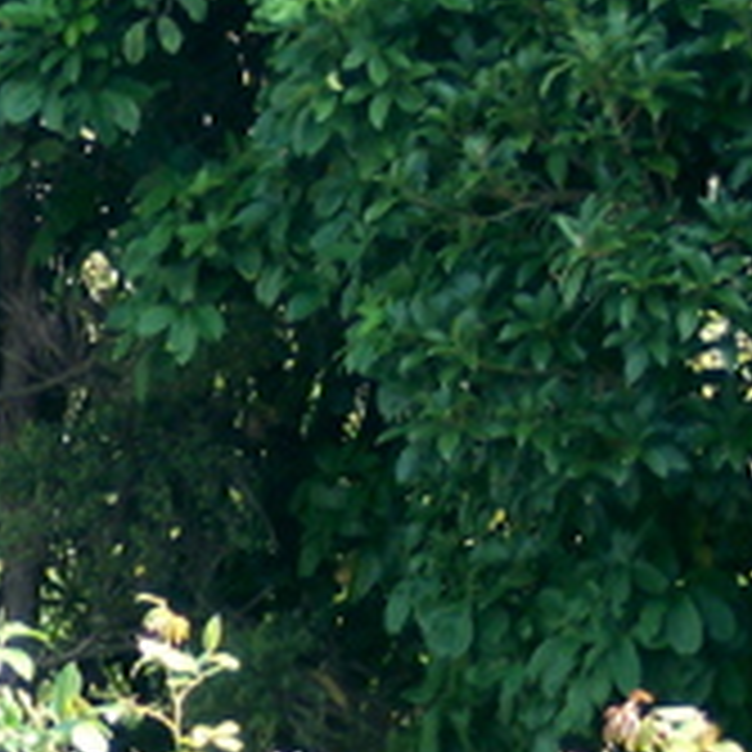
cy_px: 322
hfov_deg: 6.7
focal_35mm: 257
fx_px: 6317
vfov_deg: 6.8
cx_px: -606
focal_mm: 16
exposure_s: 1/125
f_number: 3.8
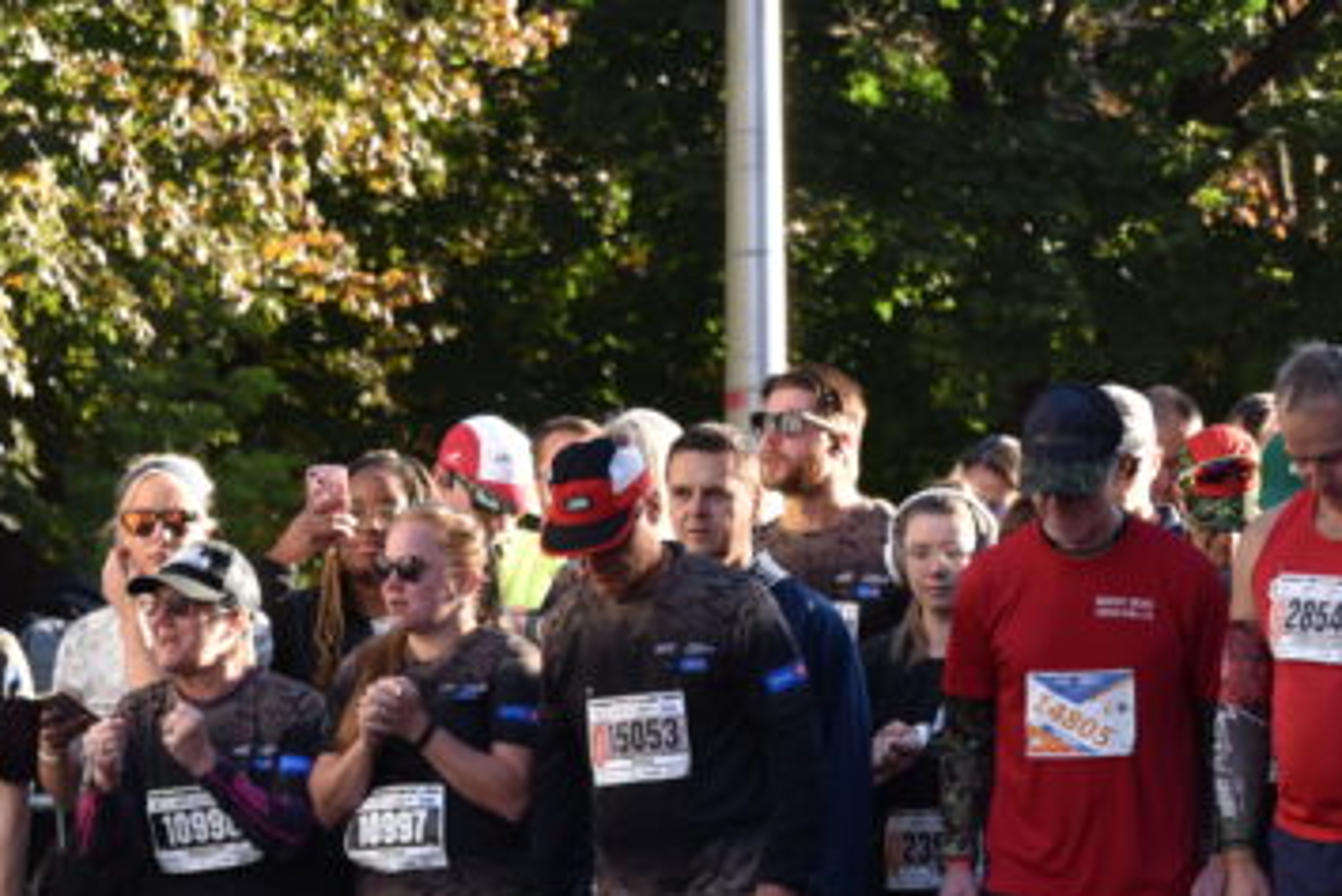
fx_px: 10553
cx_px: 1414
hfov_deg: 7.2
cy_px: 870
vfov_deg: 4.9
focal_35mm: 283
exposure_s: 1/160
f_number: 6.3
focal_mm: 98
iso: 400
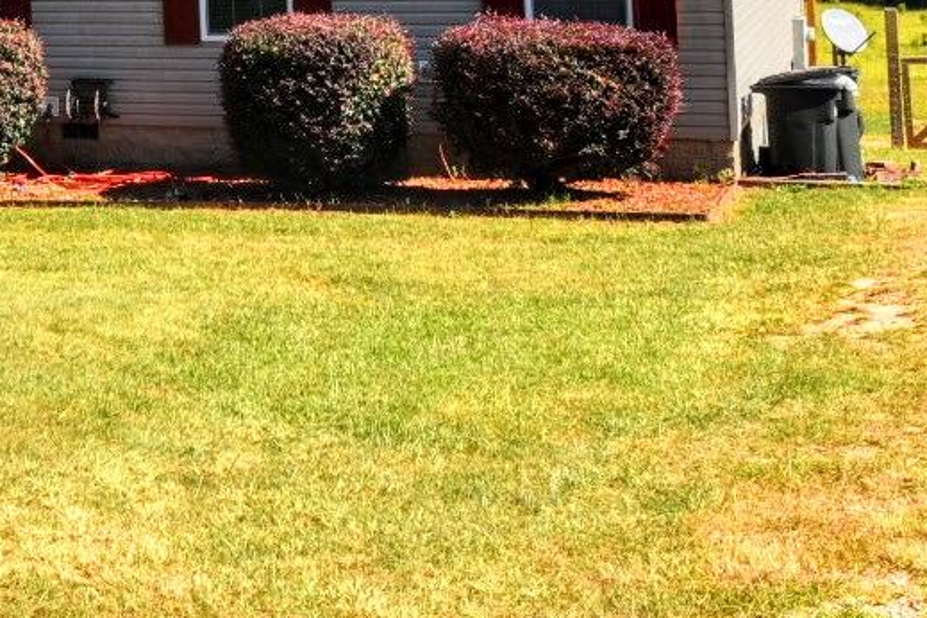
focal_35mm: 80
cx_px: -75
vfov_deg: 16.1
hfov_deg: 24.0
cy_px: -216
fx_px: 2049
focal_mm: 17
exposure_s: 1/200
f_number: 11
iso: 100
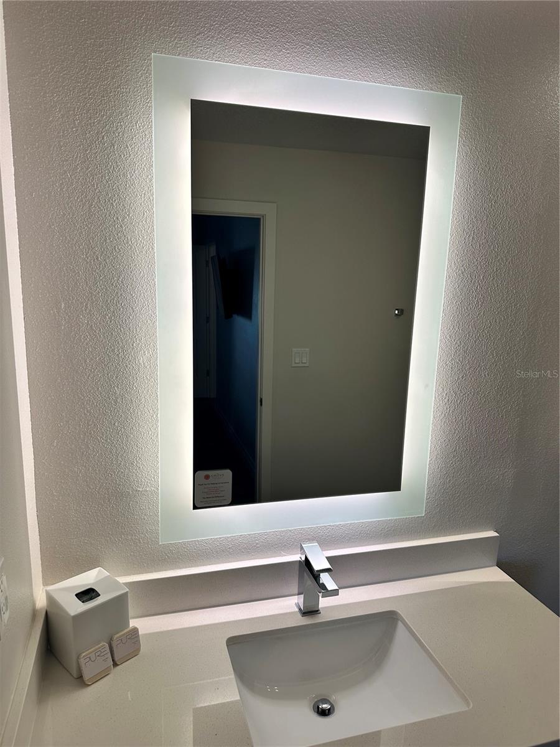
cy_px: 374
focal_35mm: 24
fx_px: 518
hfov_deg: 56.8
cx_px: 280
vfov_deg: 71.6
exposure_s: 1/352
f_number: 1.78
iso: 80
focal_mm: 6.86
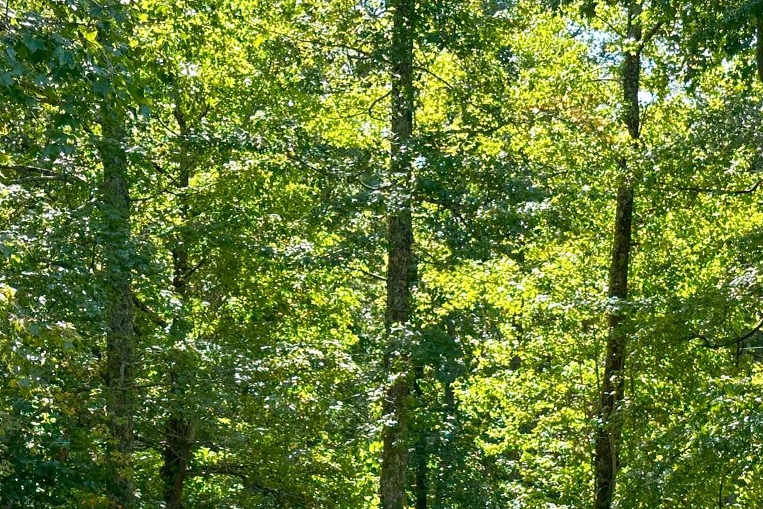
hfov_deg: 21.9
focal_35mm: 93
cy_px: 507
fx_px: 1971
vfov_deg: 14.5
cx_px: 409
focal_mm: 6.86
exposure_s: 1/541
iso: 64
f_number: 1.78
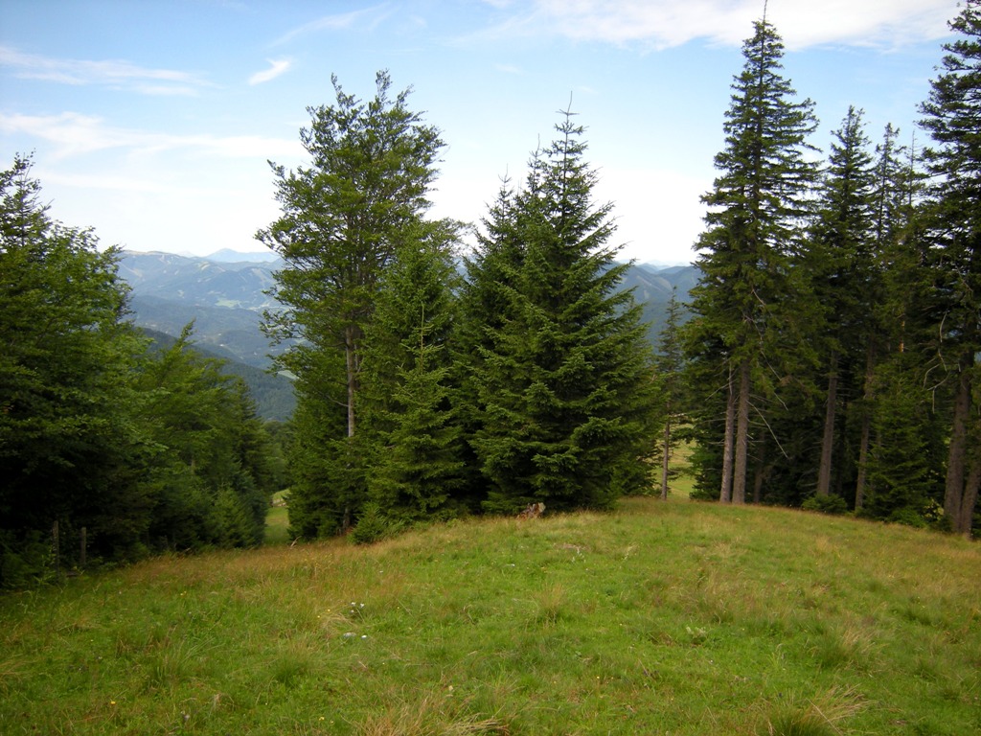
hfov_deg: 63.4
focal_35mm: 28
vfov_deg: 49.7
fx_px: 794
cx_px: 490
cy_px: 368
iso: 64
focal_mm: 4.7
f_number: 2.8
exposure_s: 1/390
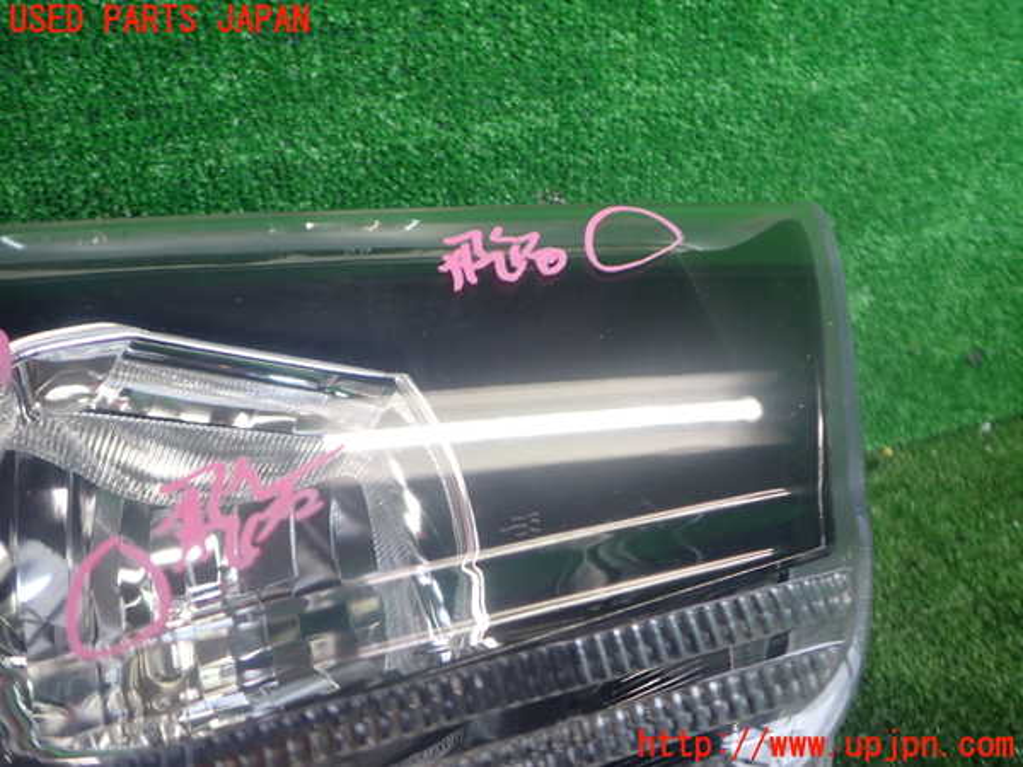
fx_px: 887
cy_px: 384
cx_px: 512
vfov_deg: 46.8
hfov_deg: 60.0
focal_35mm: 30
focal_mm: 5.4
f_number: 2.3
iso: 200
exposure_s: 1/60
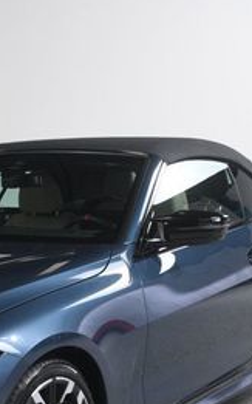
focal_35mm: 90
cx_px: -39
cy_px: 320
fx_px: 990
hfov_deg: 14.1
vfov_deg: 22.7
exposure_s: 1/160
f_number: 9
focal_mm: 24
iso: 100
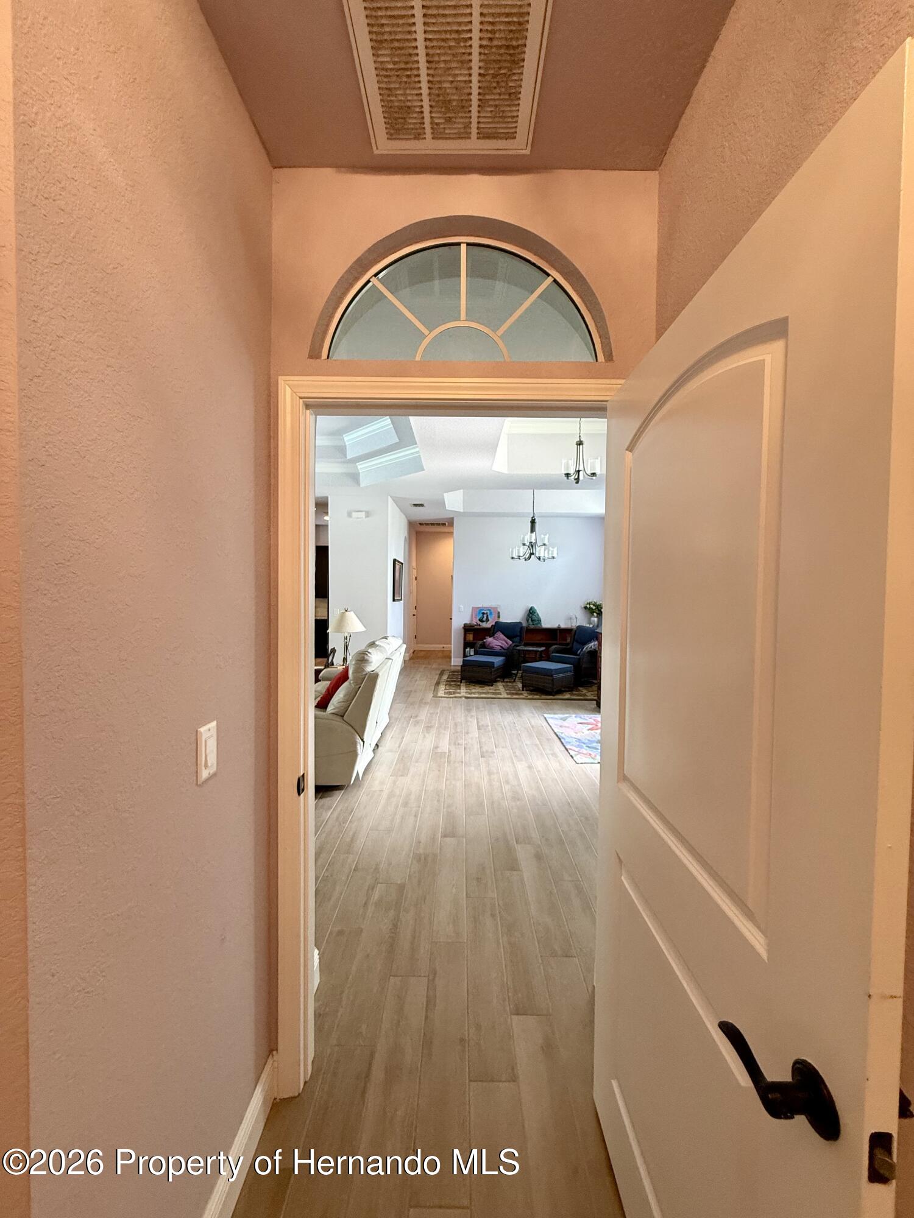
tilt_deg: -0.8
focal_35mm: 14
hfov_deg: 85.7
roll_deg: -1.0
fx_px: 493
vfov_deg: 102.1
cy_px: 609
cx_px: 457
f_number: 2.2
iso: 200
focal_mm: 2.22
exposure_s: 1/60
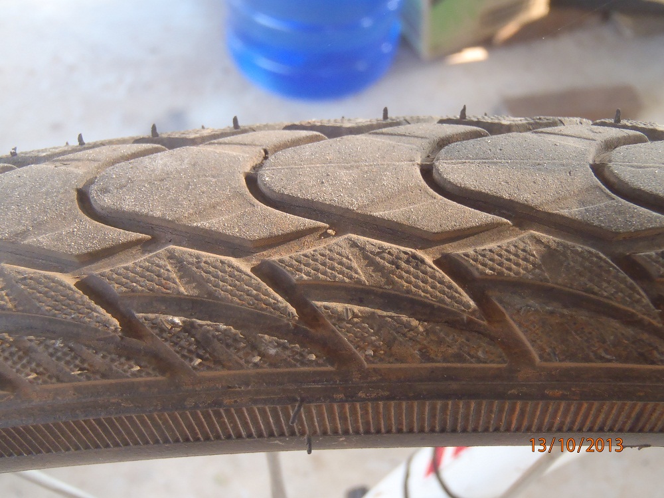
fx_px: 710
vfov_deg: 38.7
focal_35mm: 37
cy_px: 249
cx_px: 332
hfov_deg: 50.1
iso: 200
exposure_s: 1/30
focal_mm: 6.64
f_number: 4.7
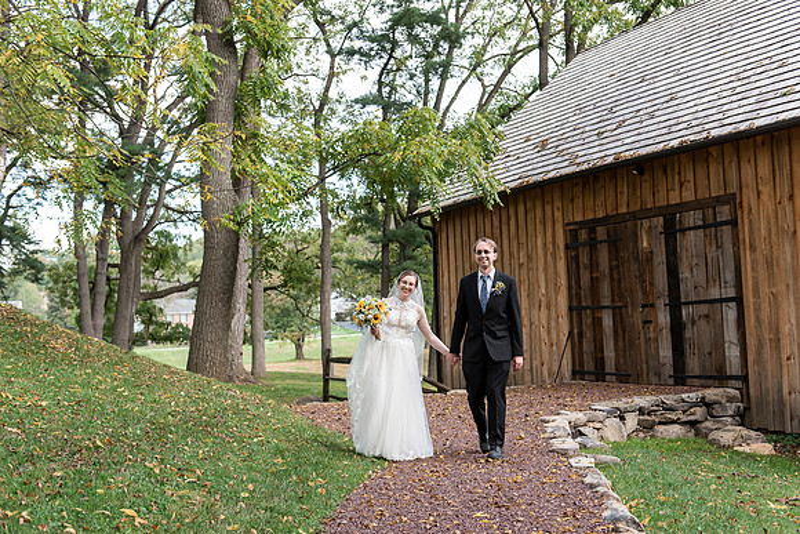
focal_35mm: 45
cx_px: 400
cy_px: 267
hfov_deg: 43.5
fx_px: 1004
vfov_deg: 29.8
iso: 400
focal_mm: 44
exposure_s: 1/400
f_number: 4
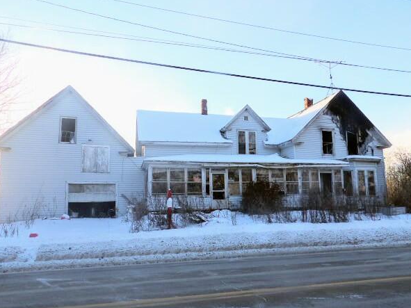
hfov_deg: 67.3
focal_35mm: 26
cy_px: 164
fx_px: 309
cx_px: 209
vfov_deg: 53.0
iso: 100
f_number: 3.2
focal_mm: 4.3
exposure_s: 1/350
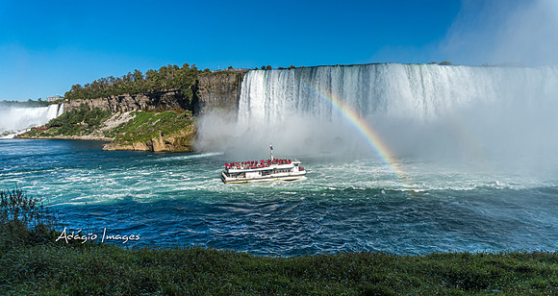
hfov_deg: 72.9
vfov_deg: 42.6
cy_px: 180
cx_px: 278
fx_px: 378
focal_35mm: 26
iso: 100
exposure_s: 1/1000
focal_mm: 16
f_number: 5.6
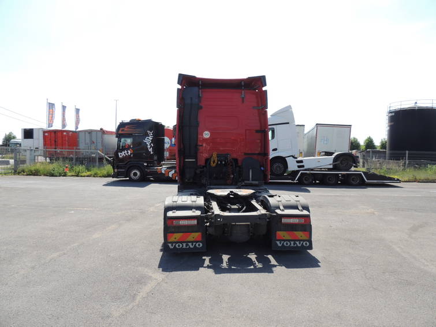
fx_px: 302
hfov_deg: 71.6
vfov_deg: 56.8
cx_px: 218
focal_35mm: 24
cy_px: 164
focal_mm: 4.3
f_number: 3
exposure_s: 1/800
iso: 100
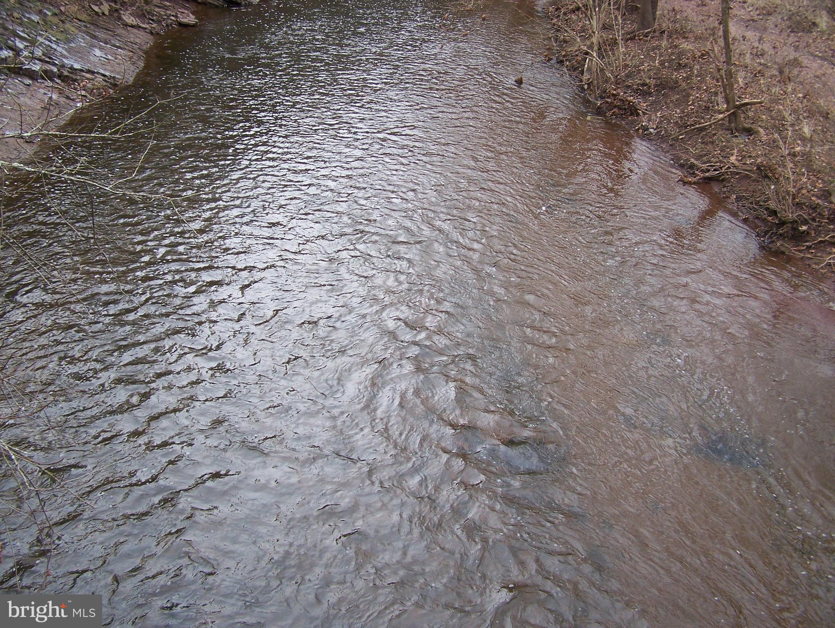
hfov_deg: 48.9
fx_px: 917
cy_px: 314
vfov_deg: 37.8
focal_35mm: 38
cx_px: 418
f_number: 2.8
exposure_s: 1/200
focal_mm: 6.3
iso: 80
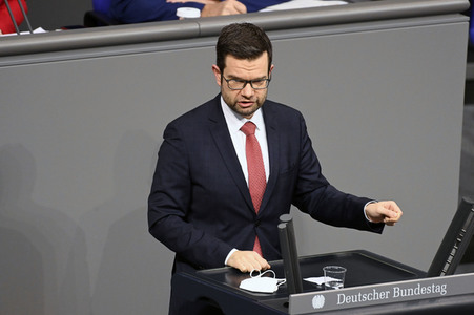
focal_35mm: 400
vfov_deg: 3.4
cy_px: 158
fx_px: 5263
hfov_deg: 5.2
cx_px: 237
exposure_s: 1/250
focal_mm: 400
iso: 8000
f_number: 5.6
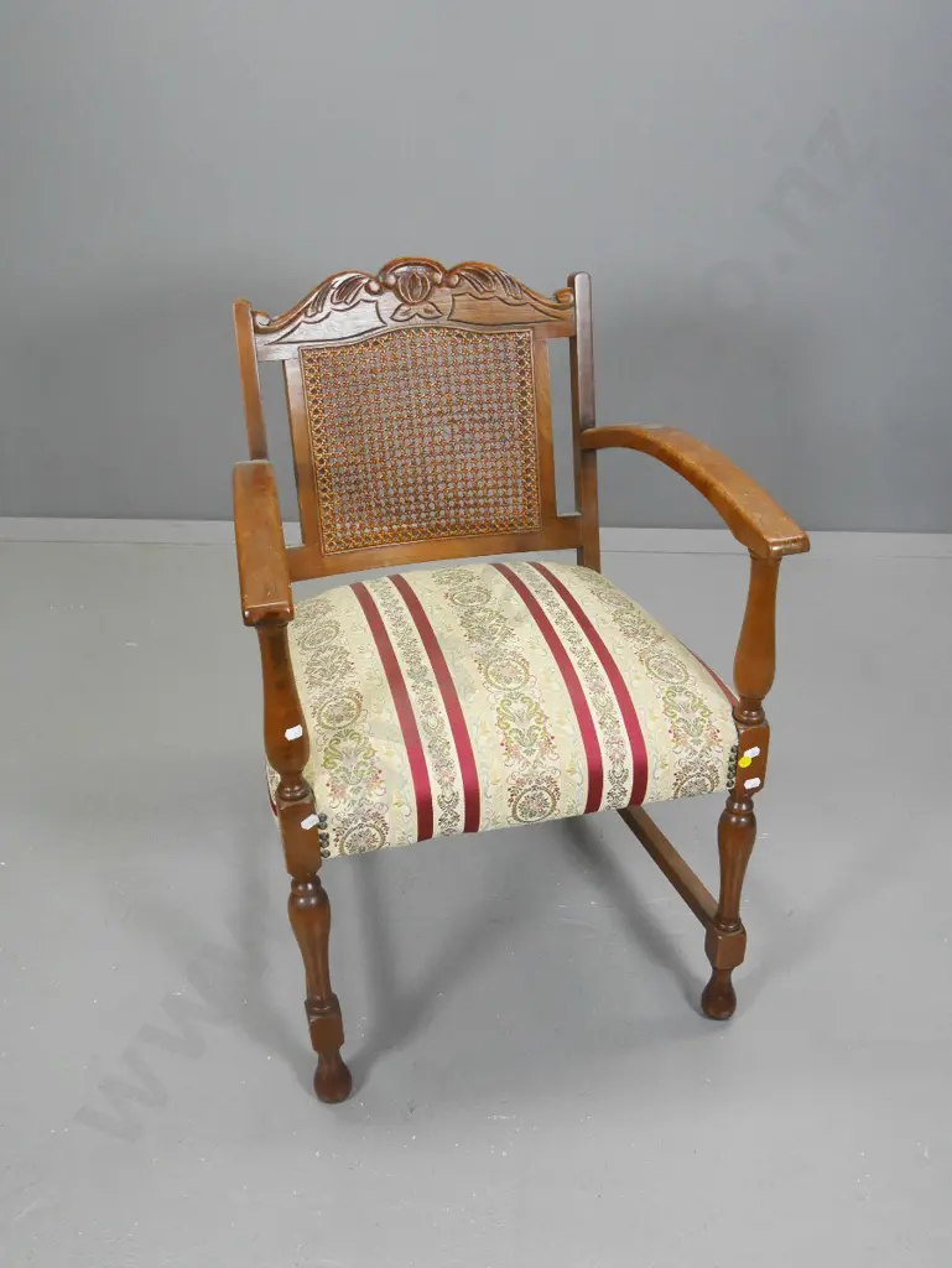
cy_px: 634
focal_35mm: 32
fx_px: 1172
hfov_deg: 44.2
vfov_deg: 56.8
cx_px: 476
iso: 3200
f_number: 5
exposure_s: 1/200
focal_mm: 16
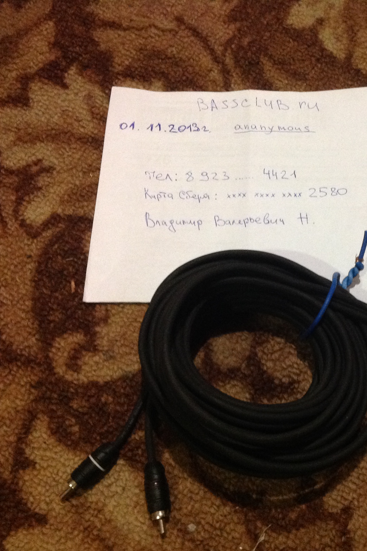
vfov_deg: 40.3
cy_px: 277
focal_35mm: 49
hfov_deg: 26.7
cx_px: 325
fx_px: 749
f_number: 2.4
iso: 400
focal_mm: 4.28
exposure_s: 1/15
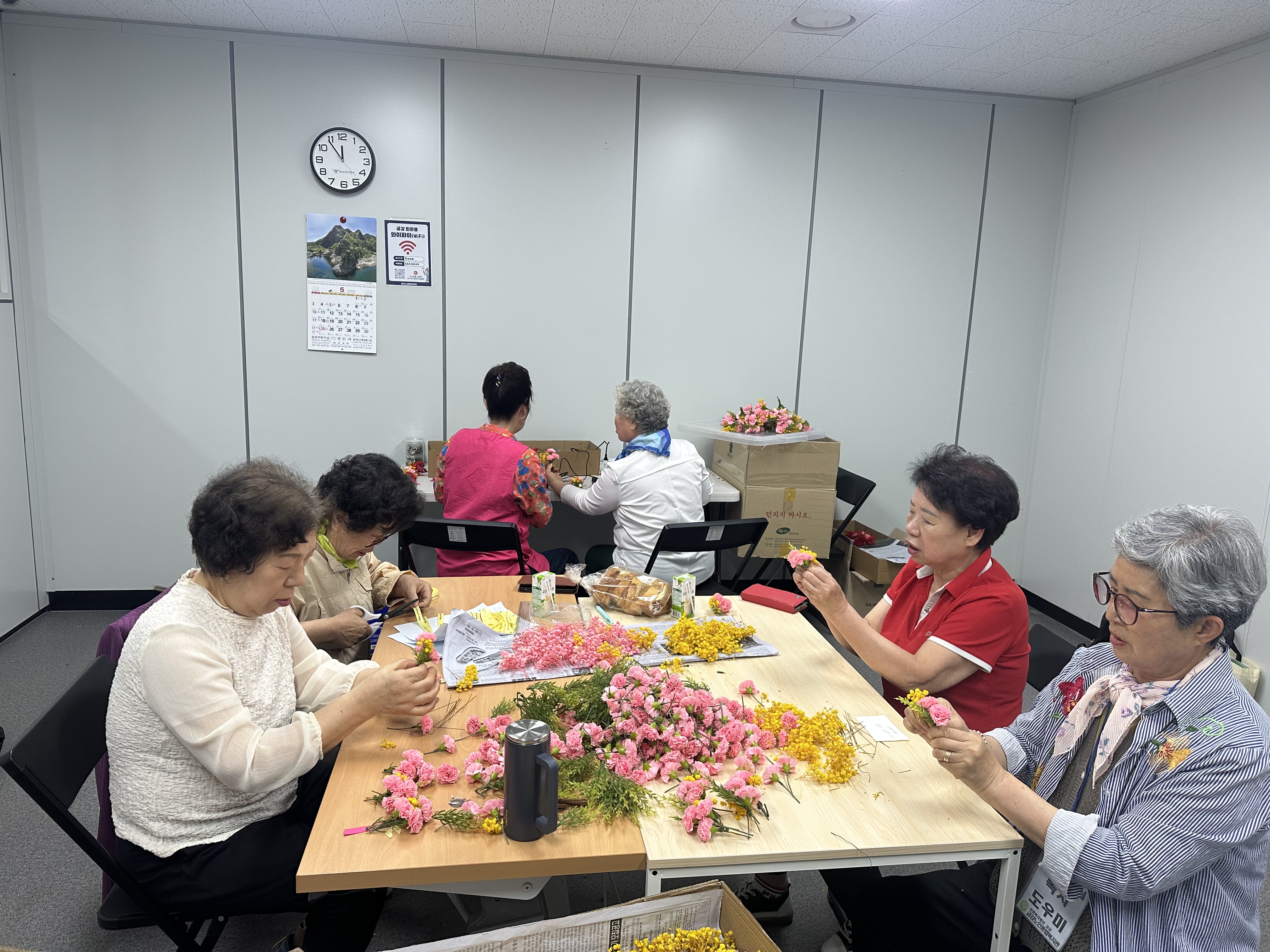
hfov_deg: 71.6
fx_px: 881
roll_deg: -2.5
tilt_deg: -10.6
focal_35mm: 24
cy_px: 476
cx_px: 635
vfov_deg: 56.8
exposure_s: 1/120
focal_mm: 6.86
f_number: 1.78
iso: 125
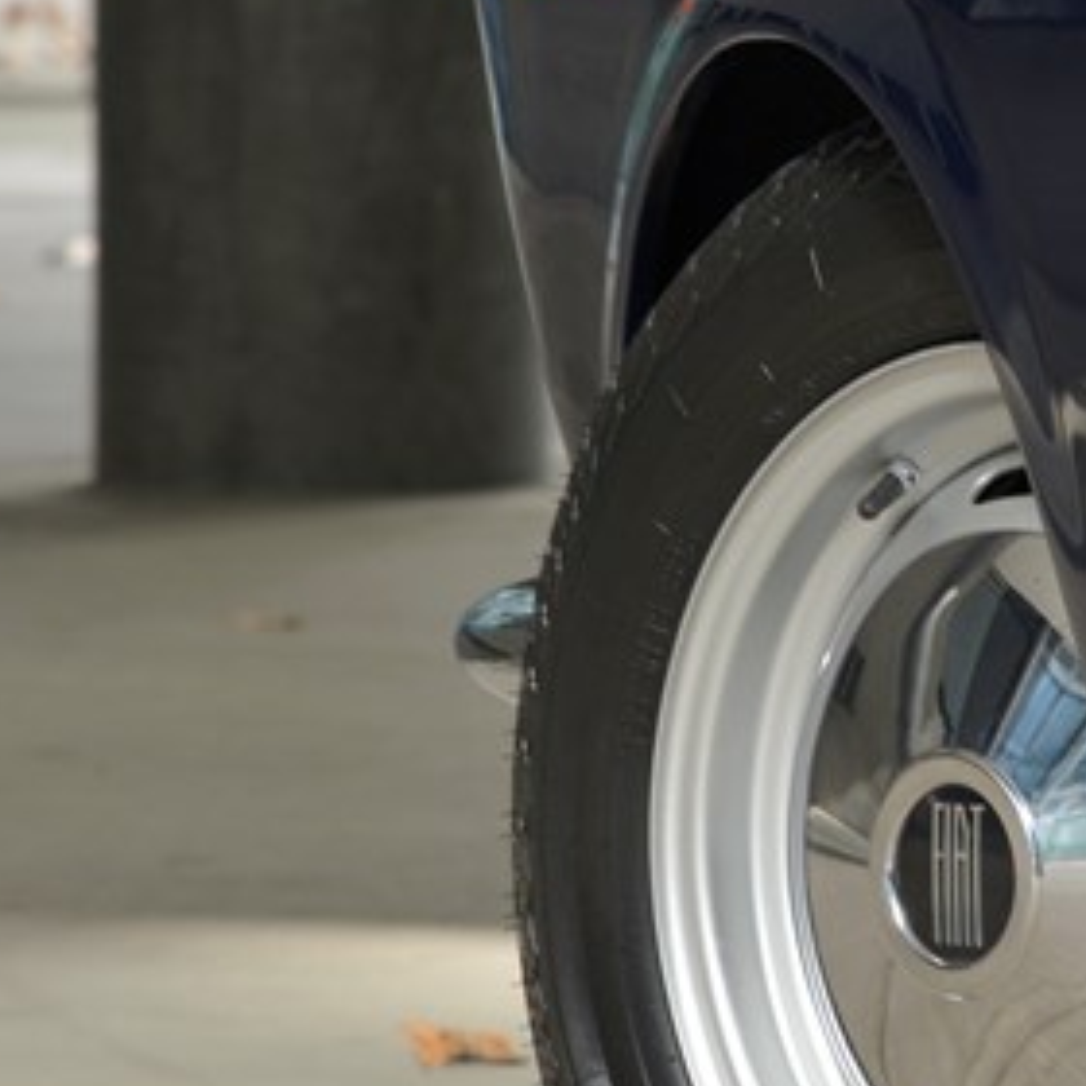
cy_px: 508
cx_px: 989
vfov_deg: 5.4
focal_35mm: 326
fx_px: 11571
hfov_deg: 5.4
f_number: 7.1
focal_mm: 112
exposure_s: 1/60
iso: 250
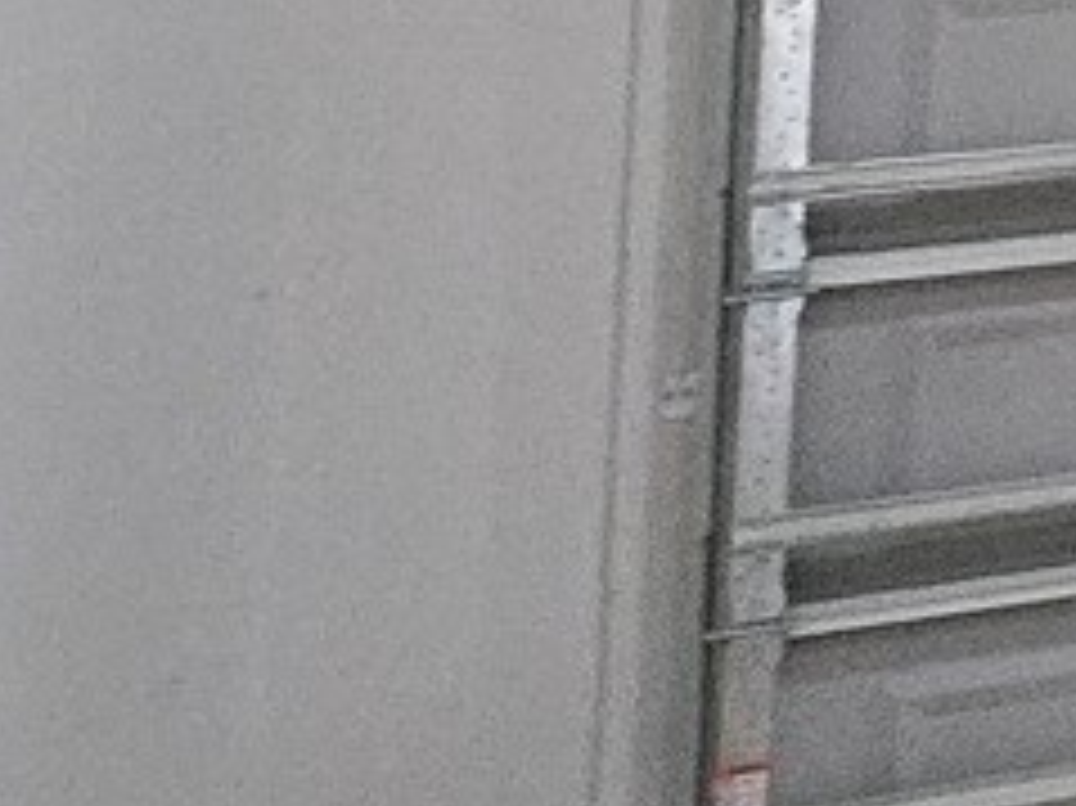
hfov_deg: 13.3
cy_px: -621
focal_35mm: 87
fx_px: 2703
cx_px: 2836
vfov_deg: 14.9
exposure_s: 1/60
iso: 500
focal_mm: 1.7
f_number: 2.2
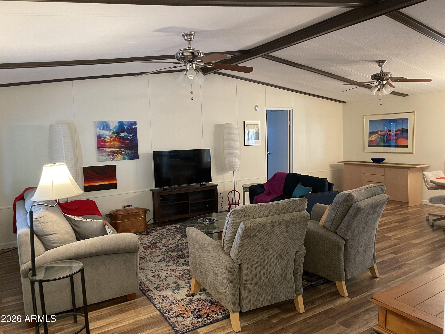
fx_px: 334
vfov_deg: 53.1
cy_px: 167
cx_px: 222
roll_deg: +2.0
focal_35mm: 26
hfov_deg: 67.3
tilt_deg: -5.1
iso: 320
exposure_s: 1/60
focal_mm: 4.2
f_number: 1.6
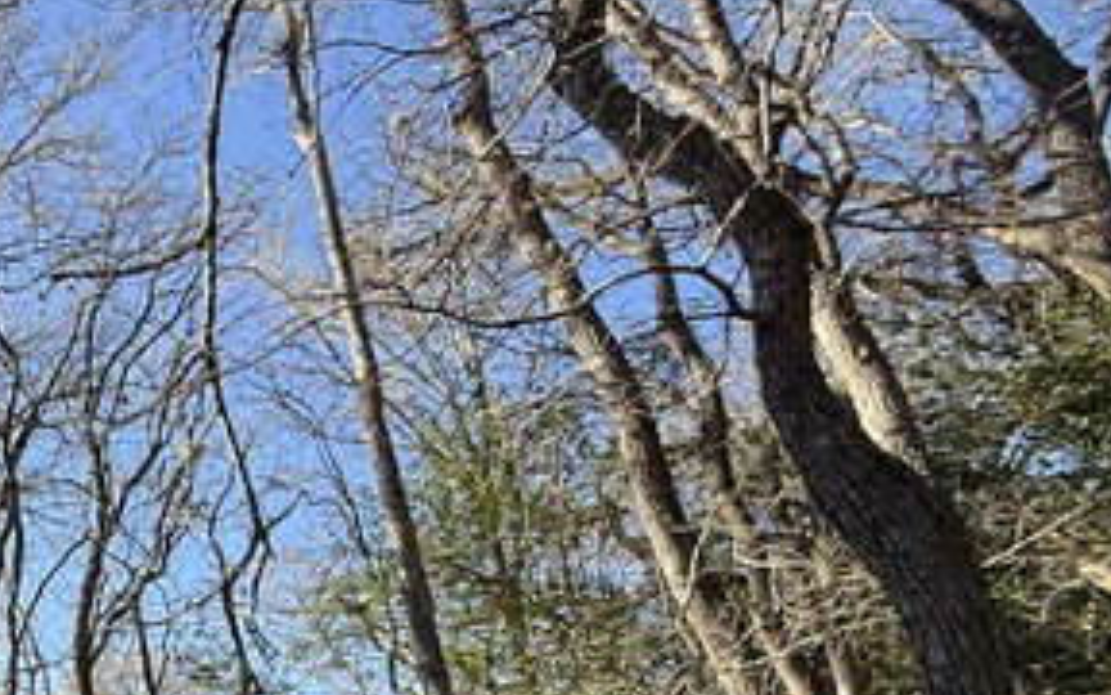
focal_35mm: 33
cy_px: 660
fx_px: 999
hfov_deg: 47.3
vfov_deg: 35.4
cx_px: -23
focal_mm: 2.22
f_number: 2.2
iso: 50
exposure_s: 1/531
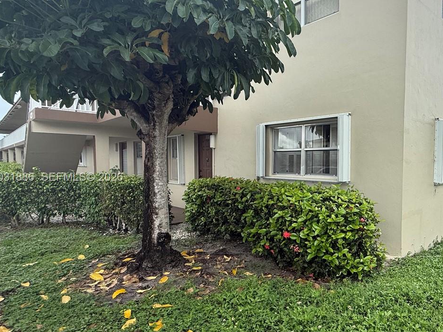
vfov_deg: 56.8
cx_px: 355
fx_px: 307
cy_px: 178
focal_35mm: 24
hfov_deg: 65.1
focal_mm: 2.22
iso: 50
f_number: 2.2
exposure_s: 1/644
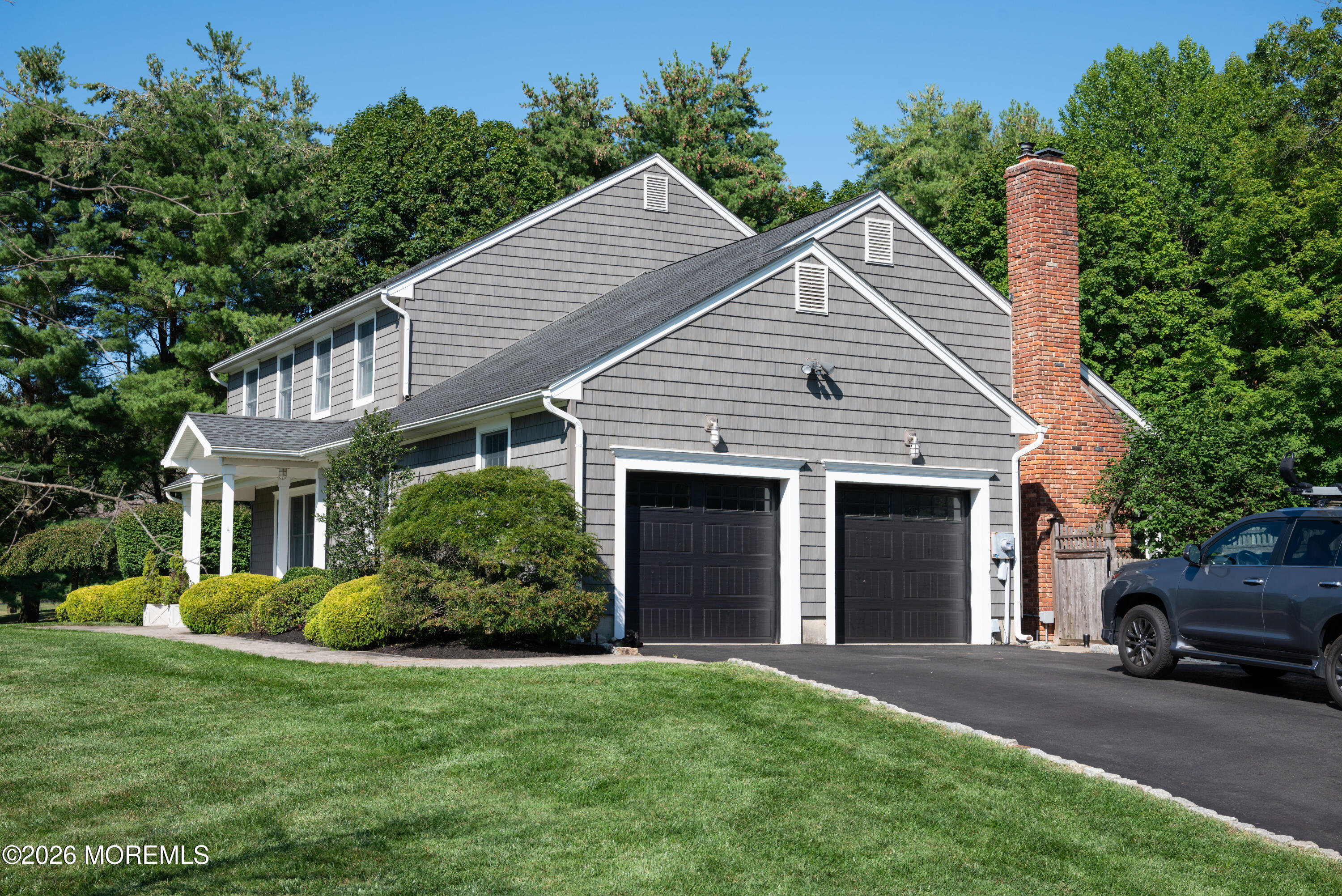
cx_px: 671
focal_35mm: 43
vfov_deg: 31.2
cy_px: 448
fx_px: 1604
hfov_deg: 45.4
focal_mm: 43
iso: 100
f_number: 8
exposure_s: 1/250
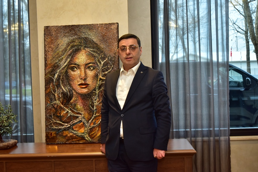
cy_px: 86
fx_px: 322
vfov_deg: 29.9
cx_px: 129
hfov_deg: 43.6
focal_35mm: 45
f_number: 4.5
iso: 1250
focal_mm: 45
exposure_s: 1/100
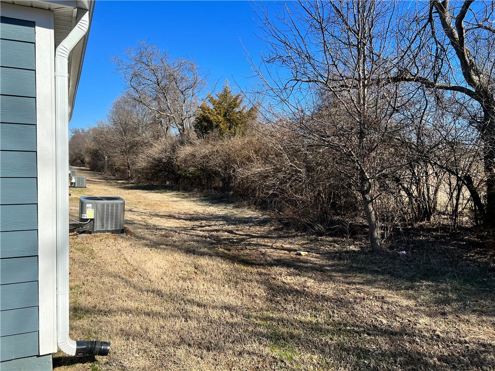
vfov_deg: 53.1
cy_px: 186
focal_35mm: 26
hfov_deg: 67.3
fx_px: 372
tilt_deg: -4.9
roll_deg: -0.3
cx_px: 248
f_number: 1.5
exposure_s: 1/2762
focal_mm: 5.7
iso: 50
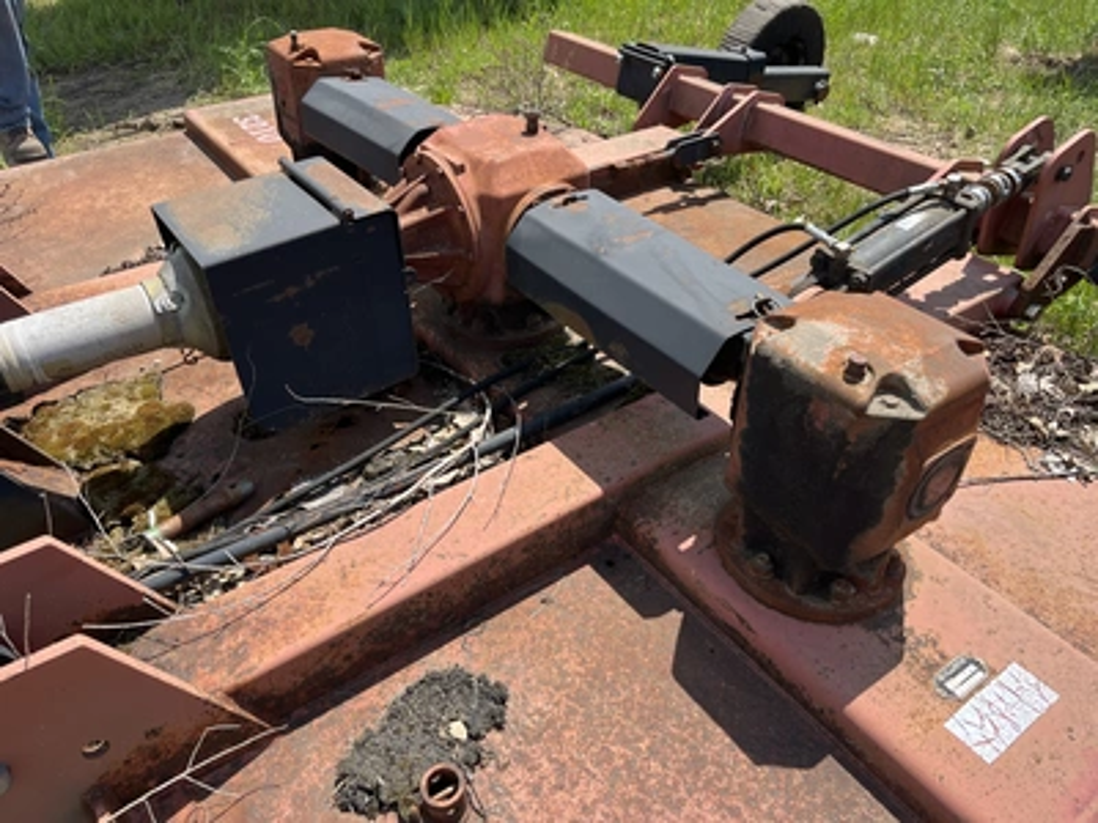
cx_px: 549
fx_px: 825
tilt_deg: -34.1
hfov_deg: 67.3
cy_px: 412
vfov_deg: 53.1
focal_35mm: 26
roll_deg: +4.3
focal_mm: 5.1
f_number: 1.6
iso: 50
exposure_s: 1/1890
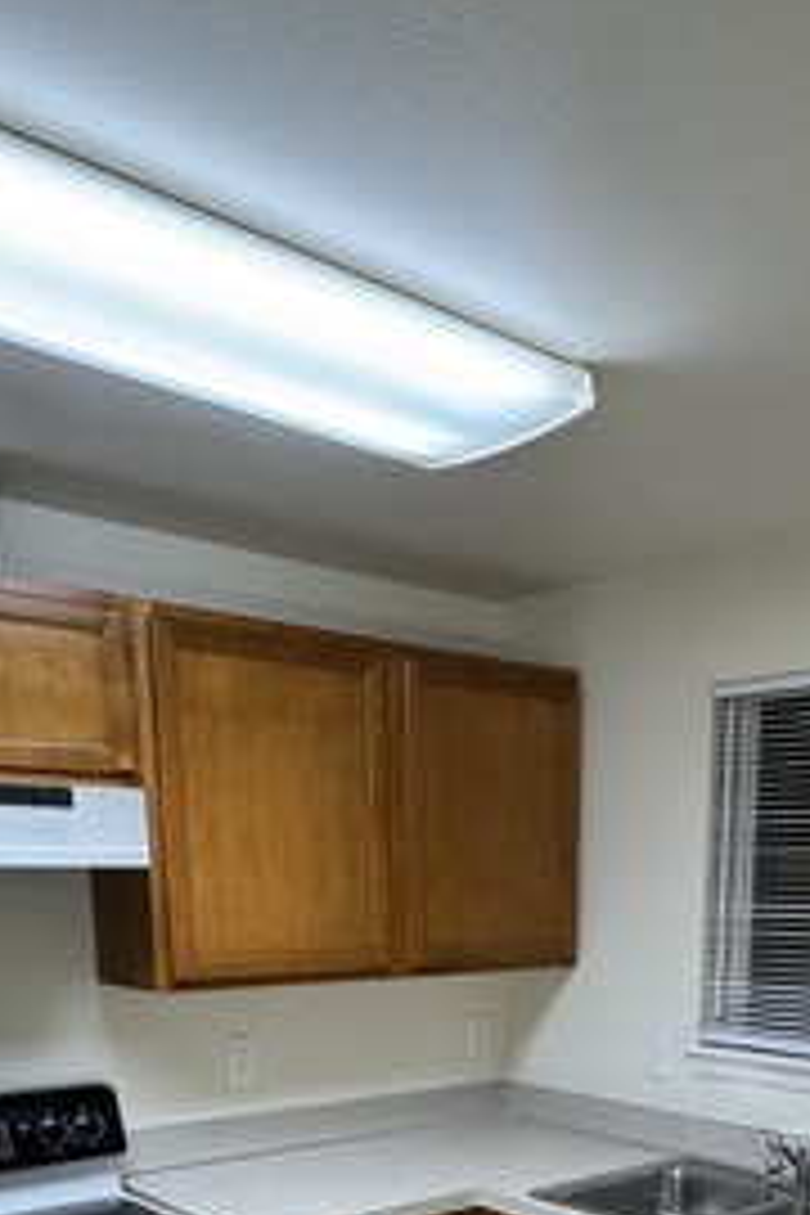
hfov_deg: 36.5
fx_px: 1215
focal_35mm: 36
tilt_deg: -13.1
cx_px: 544
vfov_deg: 46.4
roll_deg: -0.8
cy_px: 1154
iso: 160
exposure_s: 1/120
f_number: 2.2
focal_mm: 2.22
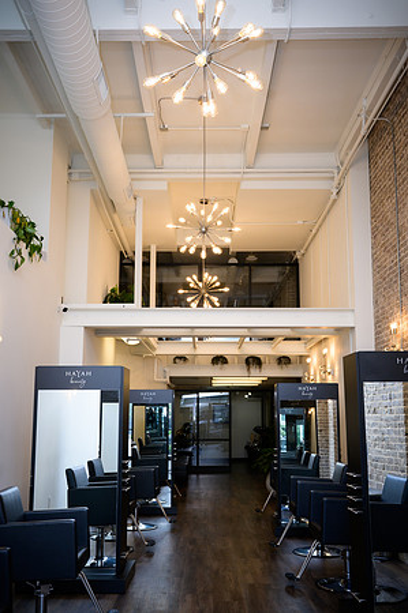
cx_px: 204
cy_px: 306
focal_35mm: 38
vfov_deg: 50.7
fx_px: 647
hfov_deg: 35.0
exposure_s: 1/200
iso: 640
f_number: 5
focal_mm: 38
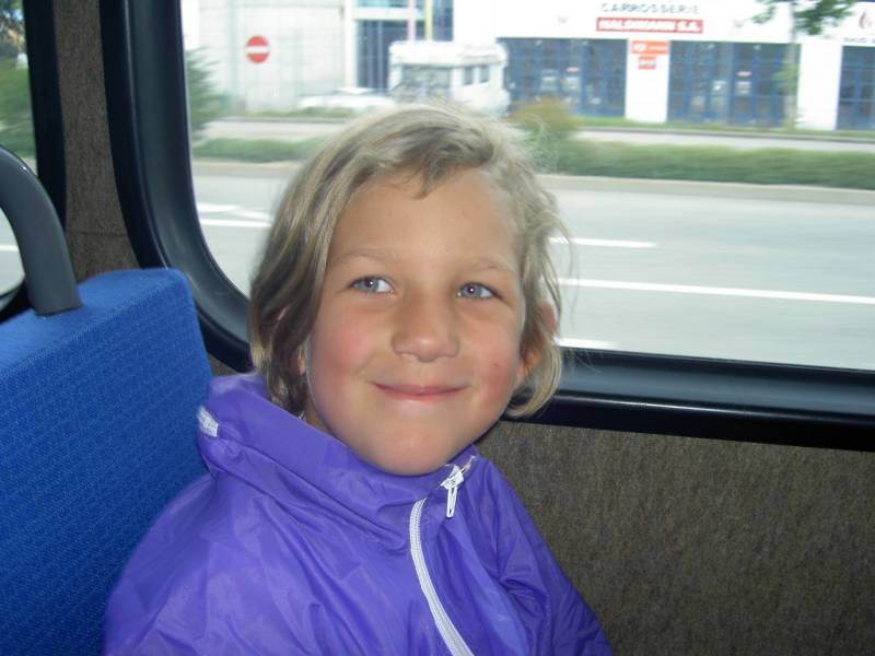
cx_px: 438
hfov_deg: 47.9
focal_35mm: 39
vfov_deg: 36.8
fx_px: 986
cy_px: 328
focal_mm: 8
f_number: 2.8
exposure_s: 1/60
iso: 100
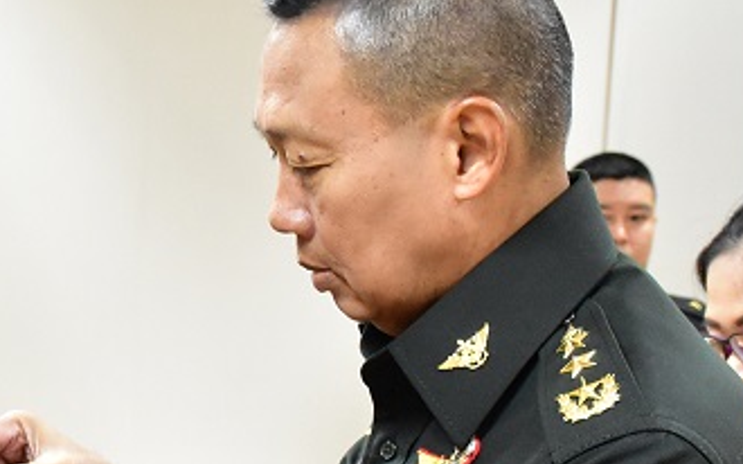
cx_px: -203
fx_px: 2530
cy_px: 491
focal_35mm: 125
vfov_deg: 10.4
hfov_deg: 15.9
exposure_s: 1/50
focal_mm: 30
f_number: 5.6
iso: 4000
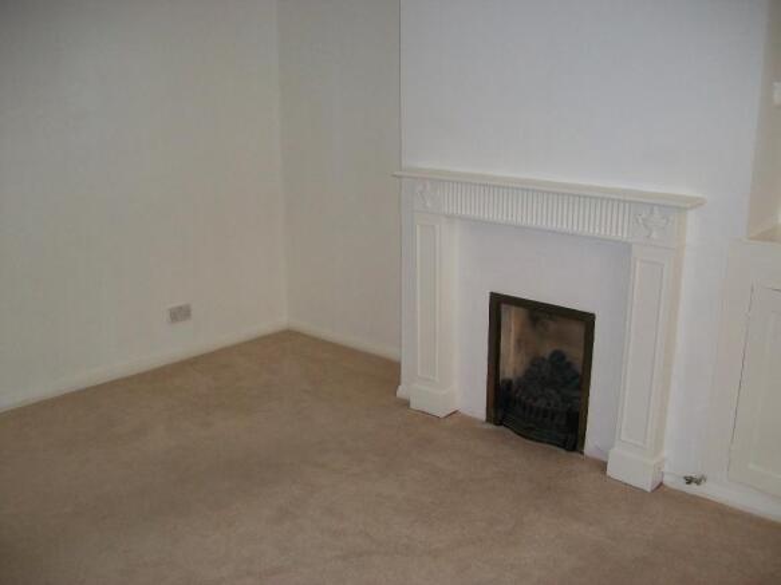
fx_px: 767
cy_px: 292
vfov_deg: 41.8
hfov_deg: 54.0
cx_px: 390
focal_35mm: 34
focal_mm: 5.7
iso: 120
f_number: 2.8
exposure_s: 1/60
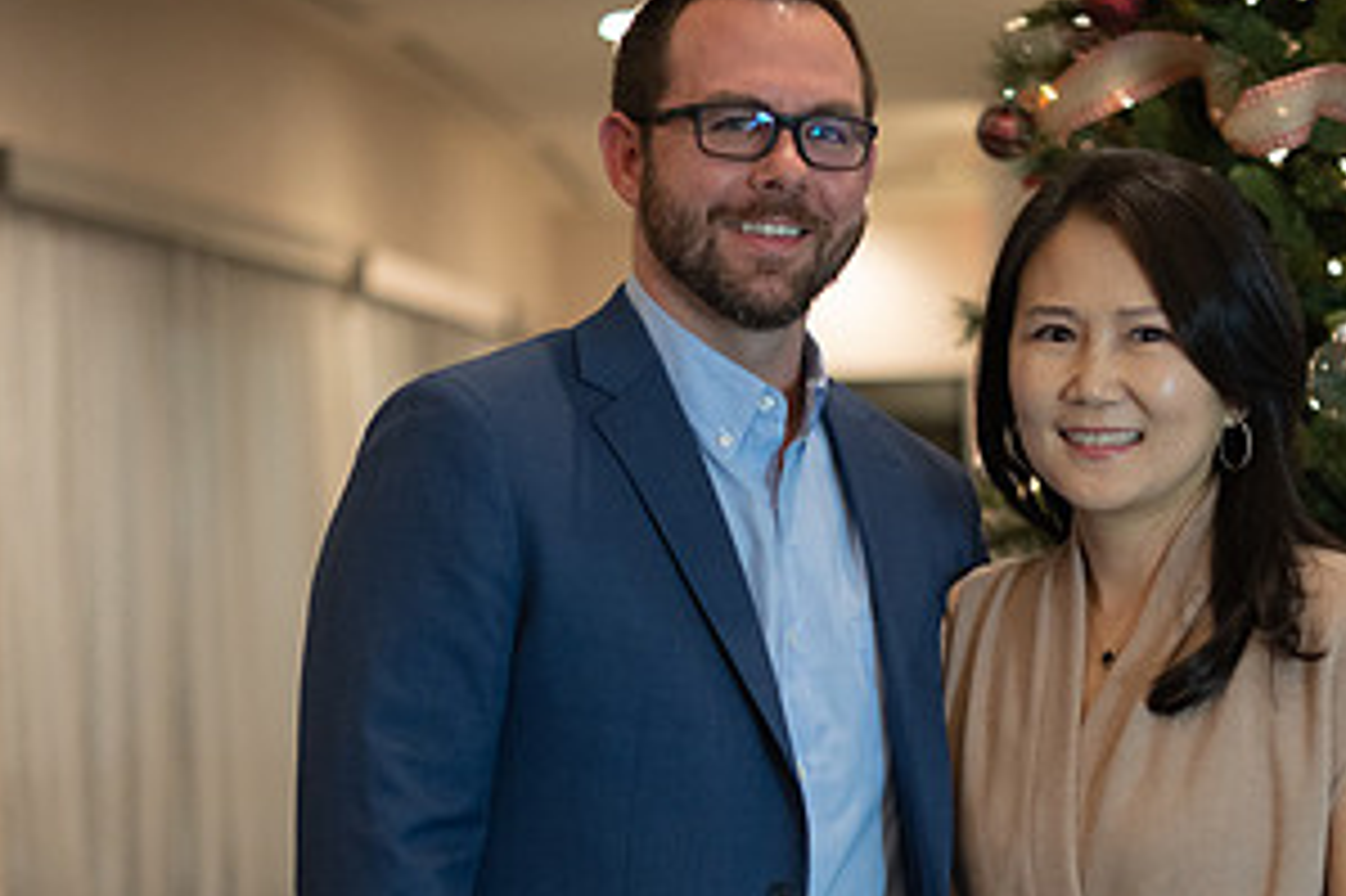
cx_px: 932
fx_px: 3625
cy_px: 660
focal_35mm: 97
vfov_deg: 14.0
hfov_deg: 20.9
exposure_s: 1/320
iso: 1600
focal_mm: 50
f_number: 1.8
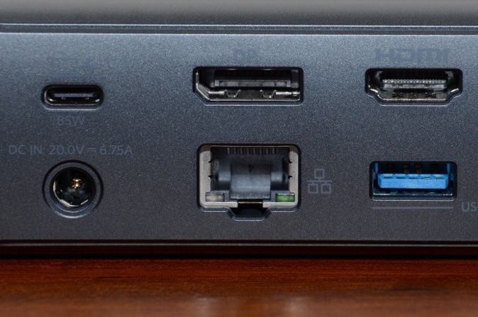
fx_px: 6018
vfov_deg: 3.0
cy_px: 84
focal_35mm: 454
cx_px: 323
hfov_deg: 4.5
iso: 400
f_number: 8
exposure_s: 1/125
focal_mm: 170
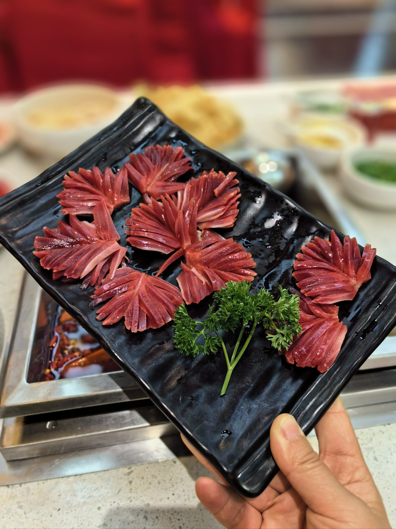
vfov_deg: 65.3
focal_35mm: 27
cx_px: 198
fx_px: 412
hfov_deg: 51.4
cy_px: 264
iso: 160
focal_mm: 5.75
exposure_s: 1/100
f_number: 2
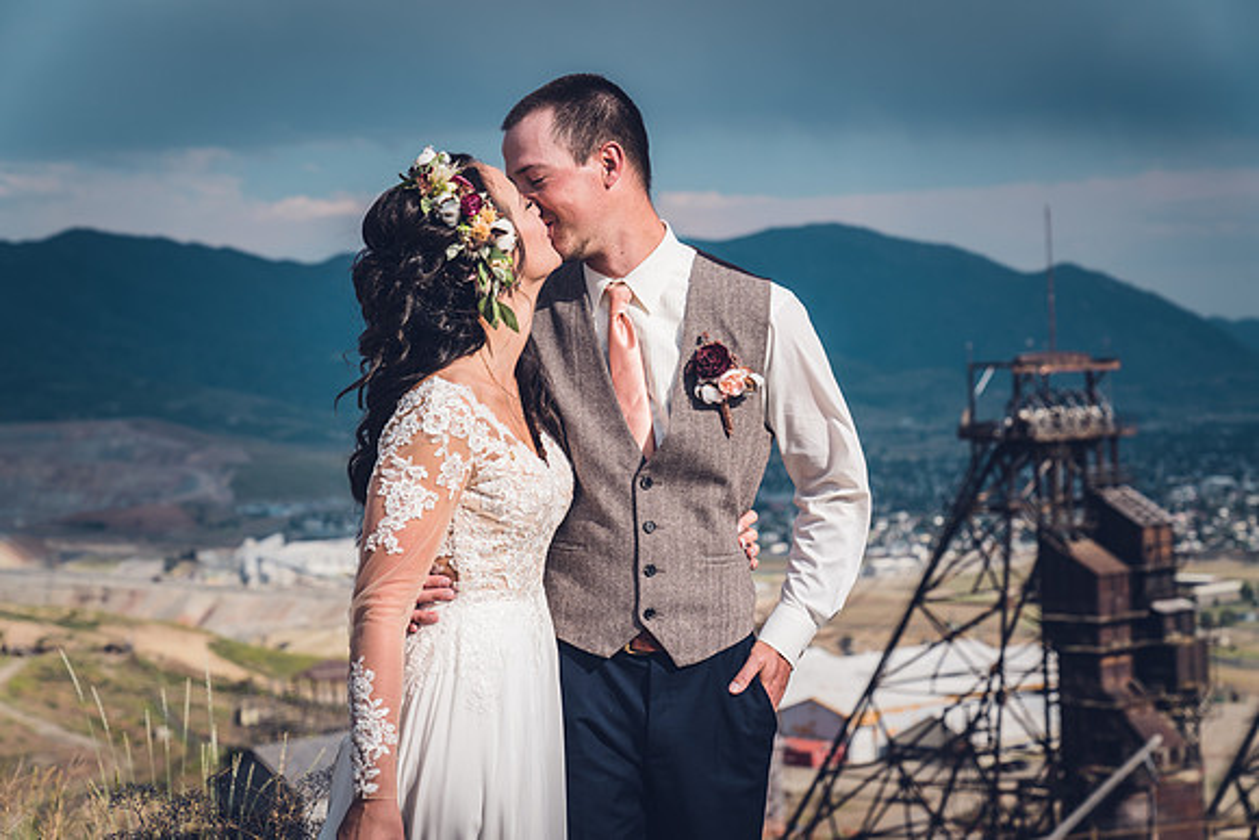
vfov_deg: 19.5
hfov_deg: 28.8
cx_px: 630
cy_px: 420
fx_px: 2449
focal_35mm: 70
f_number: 4.5
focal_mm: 70
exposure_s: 1/1000
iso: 100
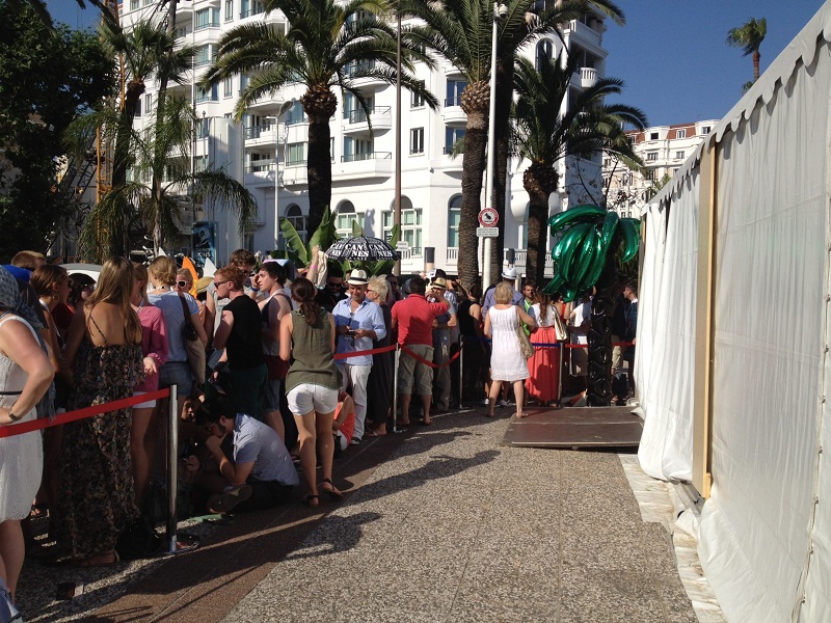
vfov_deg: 40.7
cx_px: 416
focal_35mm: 35
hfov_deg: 52.6
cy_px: 312
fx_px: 840
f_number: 2.4
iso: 64
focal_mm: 4.28
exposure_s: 1/2762
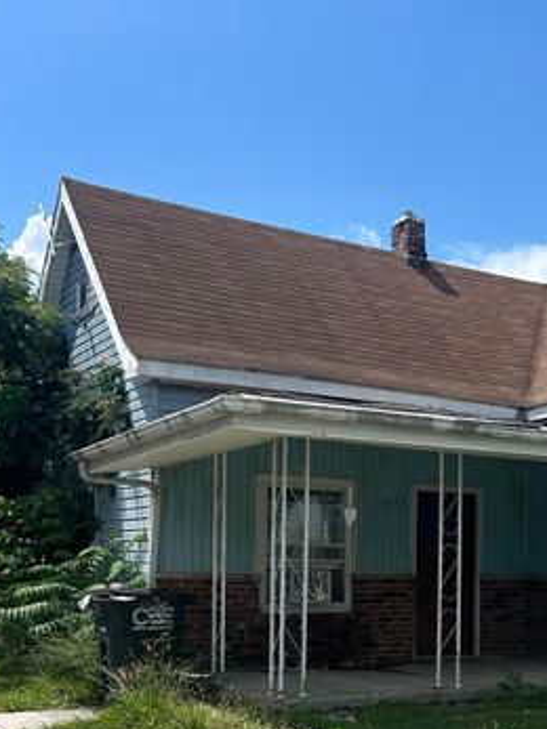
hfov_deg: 28.5
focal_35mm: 50
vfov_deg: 36.9
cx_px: 433
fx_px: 1054
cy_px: 583
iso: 50
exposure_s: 1/4630
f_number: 1.5
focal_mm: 5.7
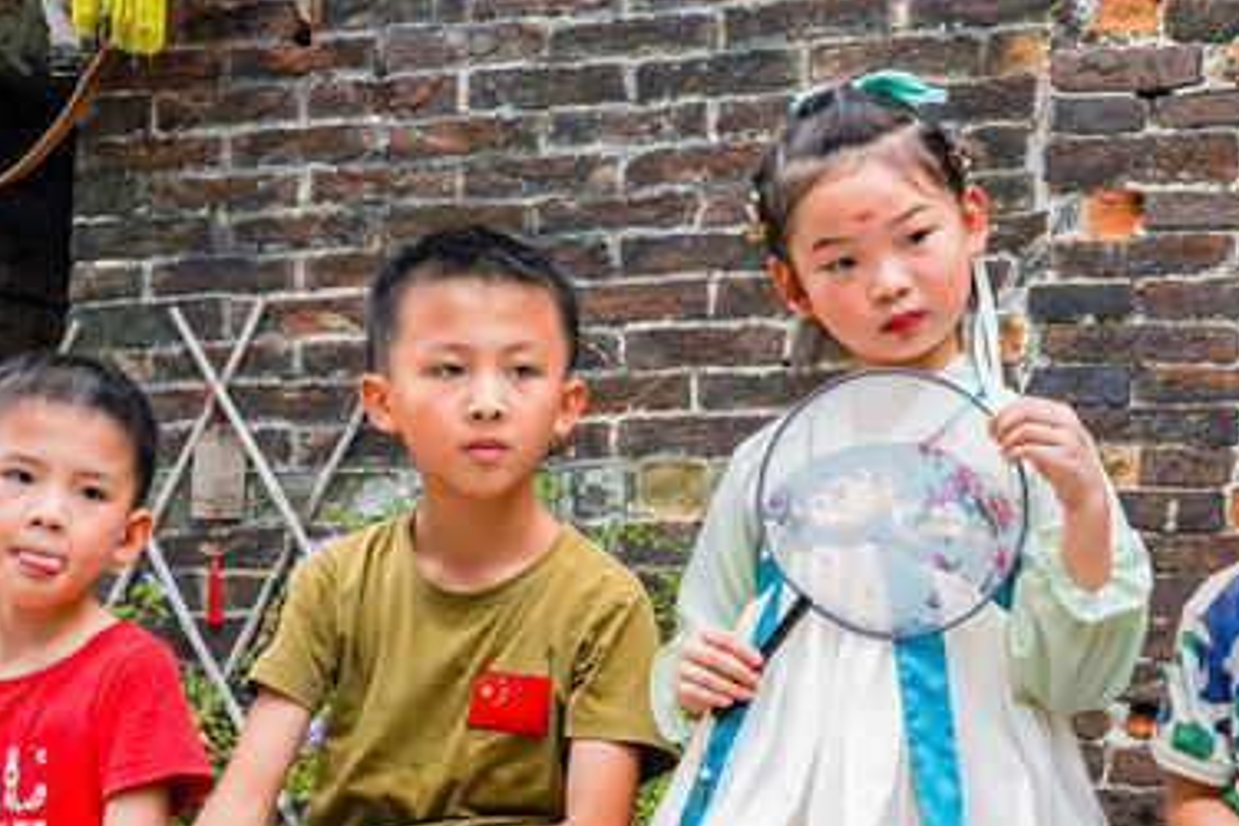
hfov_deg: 16.2
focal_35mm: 126
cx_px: 892
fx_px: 4336
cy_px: 639
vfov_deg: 10.9
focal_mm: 59
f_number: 16
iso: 200
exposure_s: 1/80
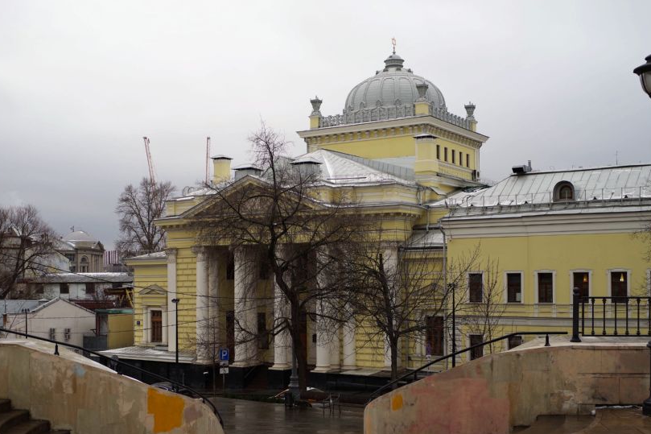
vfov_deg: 29.1
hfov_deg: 42.7
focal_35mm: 46
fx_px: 832
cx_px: 280
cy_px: 283
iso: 100
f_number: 3.5
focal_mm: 31
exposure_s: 1/160
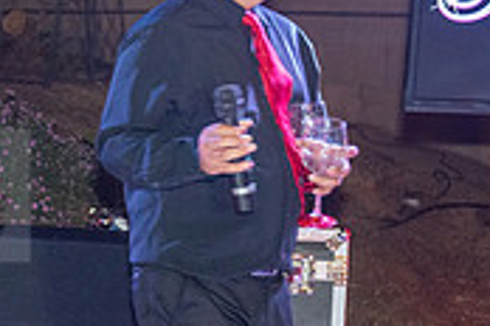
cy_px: 195
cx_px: -208
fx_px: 2273
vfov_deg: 8.2
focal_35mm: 167
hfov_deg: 11.8
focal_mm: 50
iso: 1600
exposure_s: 1/100
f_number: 3.2
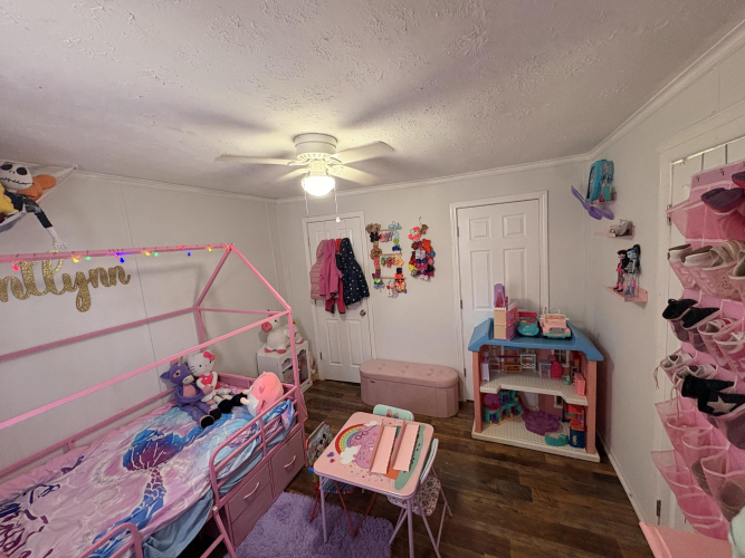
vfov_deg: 85.7
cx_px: 372
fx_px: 301
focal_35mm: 14
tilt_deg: -8.3
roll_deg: +6.0
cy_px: 279
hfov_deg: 102.1
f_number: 2.2
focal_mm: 2.22
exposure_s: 1/60
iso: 320
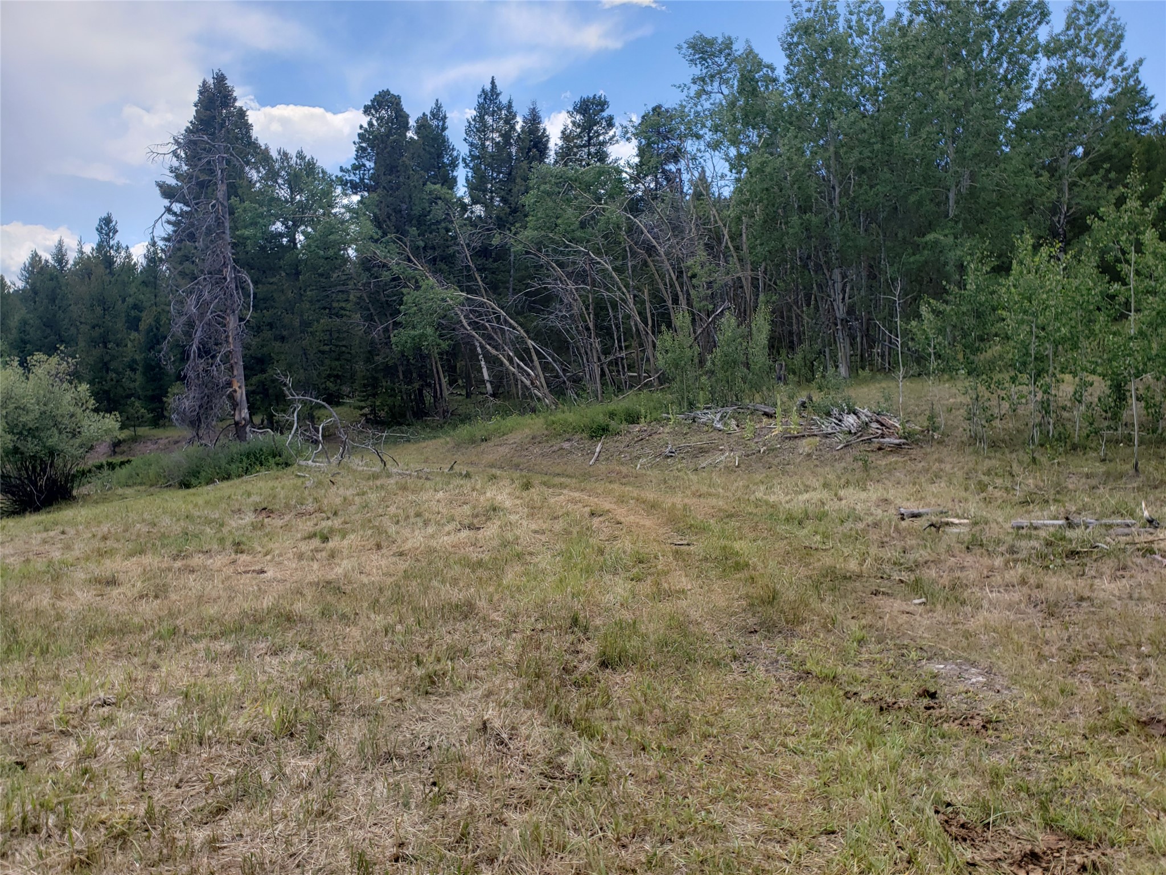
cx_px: 583
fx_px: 876
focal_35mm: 26
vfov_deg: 53.1
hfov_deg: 67.3
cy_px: 438
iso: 50
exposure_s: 1/1127
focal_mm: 4.3
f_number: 2.4
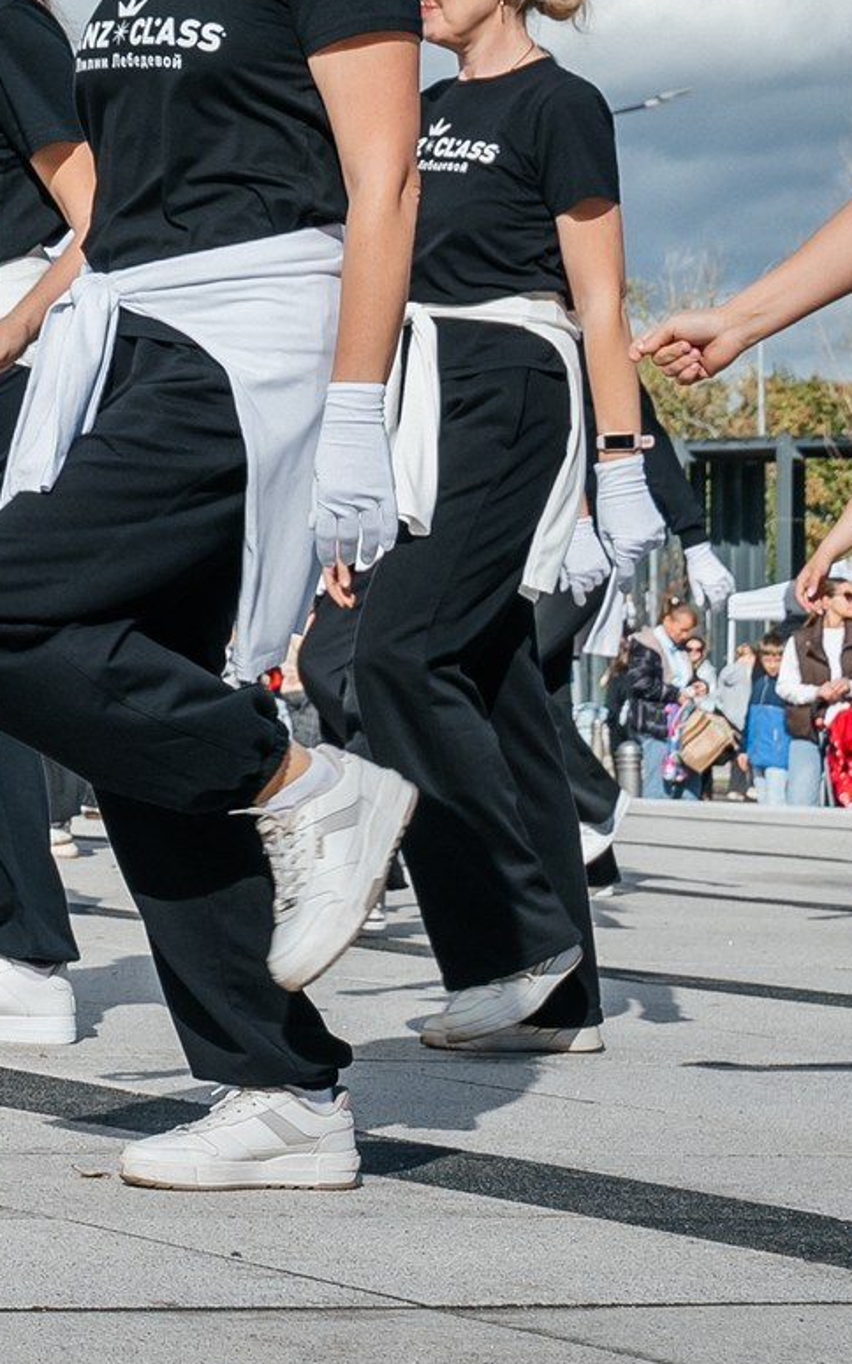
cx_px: -1189
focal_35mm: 142
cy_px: 344
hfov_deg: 8.4
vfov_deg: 14.7
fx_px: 5278
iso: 100
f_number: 8
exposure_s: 1/400
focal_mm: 38
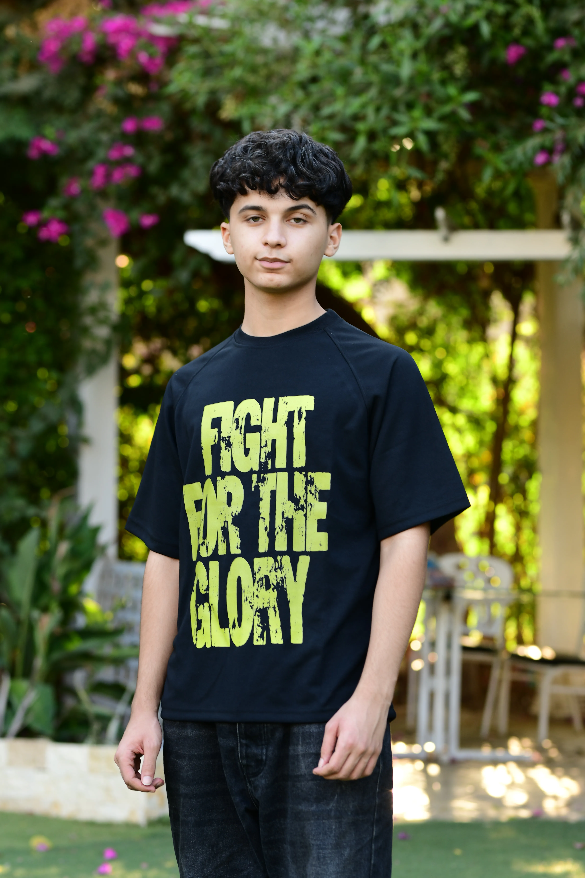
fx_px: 2487
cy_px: 439
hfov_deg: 13.4
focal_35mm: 102
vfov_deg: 20.0
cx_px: 292
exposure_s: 1/125
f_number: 3.2
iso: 200
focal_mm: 85
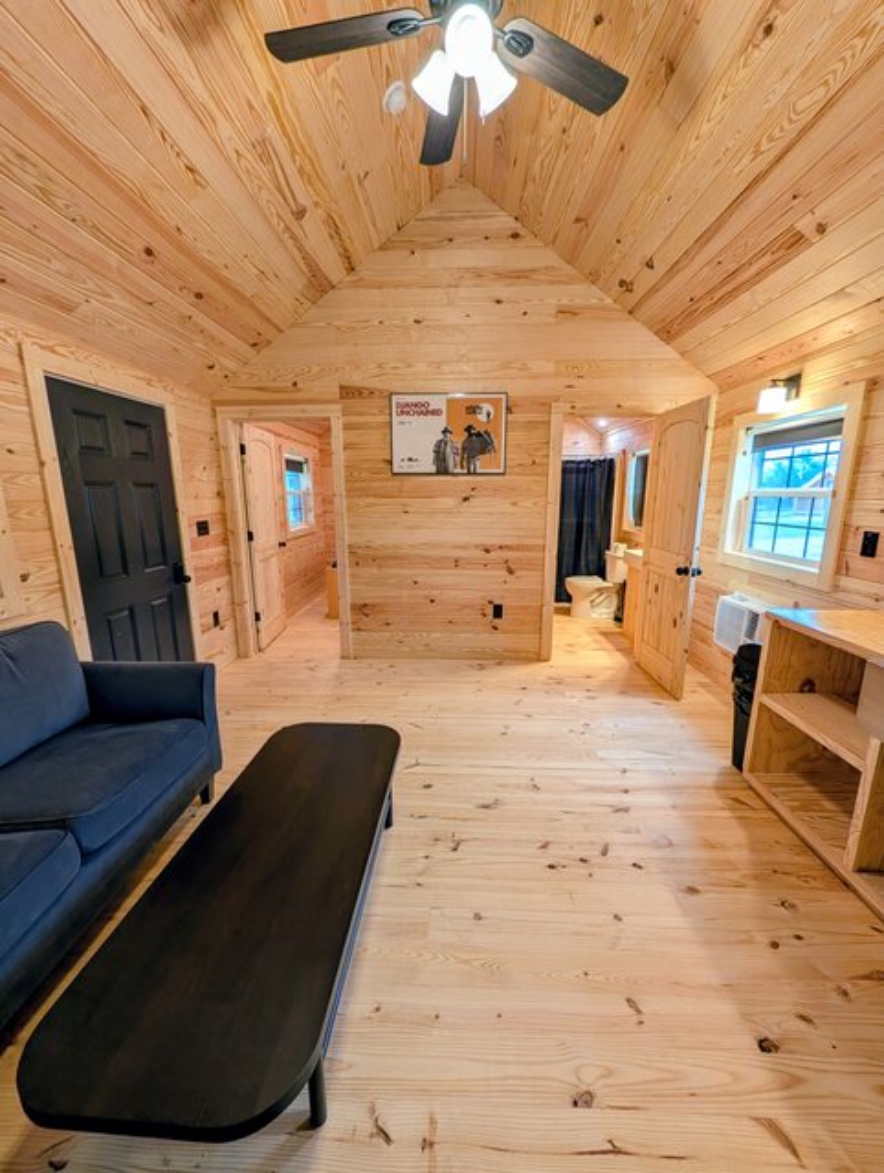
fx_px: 408
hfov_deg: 94.6
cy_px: 586
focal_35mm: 12
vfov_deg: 110.5
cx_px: 442
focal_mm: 2.02
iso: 58
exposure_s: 1/60
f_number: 1.7
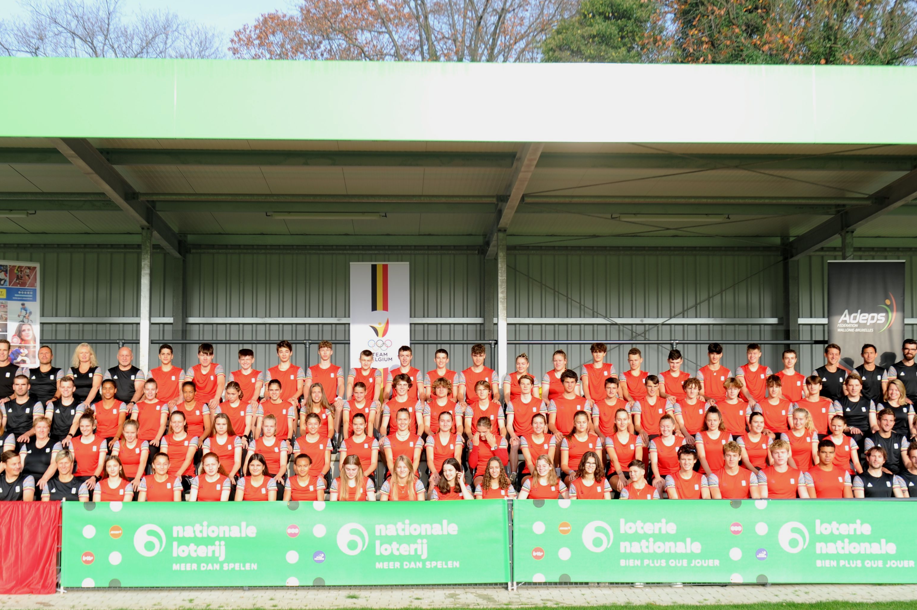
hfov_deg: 45.4
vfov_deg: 31.1
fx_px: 1095
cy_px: 337
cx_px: 448
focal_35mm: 43
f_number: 5
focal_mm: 31
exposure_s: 1/250
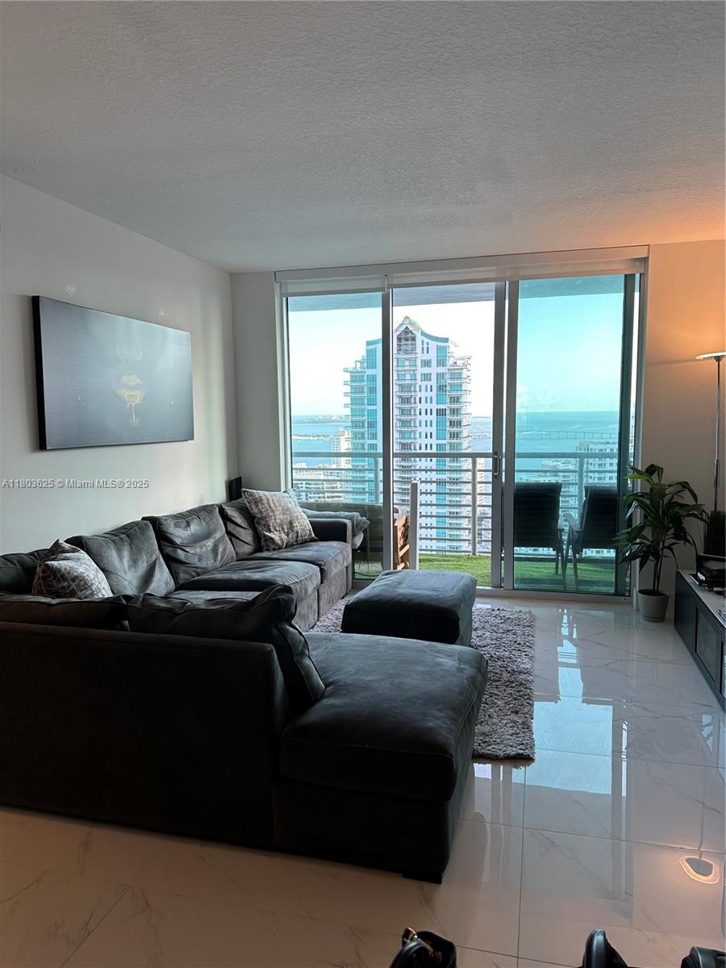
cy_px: 484
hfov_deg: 56.8
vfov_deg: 71.6
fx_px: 671
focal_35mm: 24
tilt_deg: -6.5
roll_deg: +0.8
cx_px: 363
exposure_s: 1/190
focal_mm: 6.86
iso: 64
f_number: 1.78
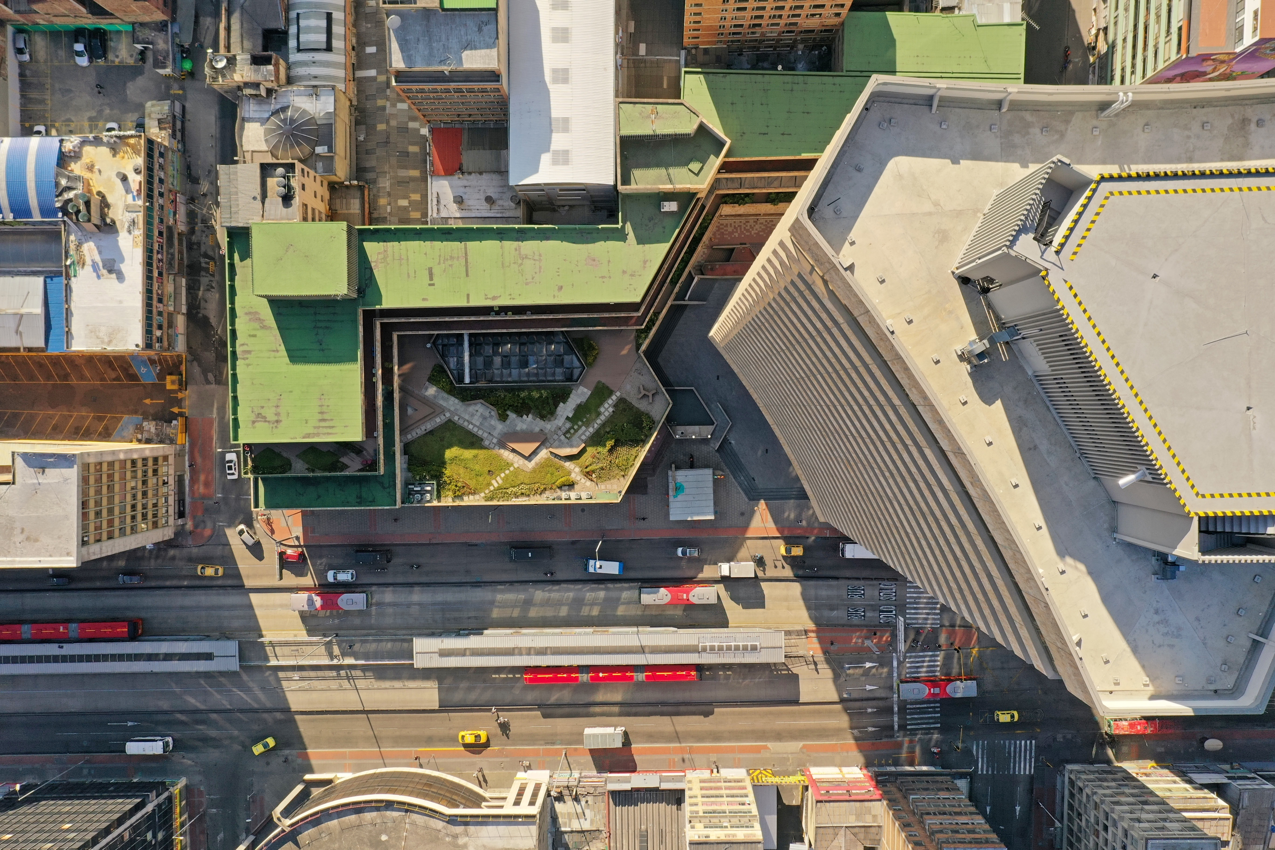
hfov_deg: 65.5
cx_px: 638
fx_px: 992
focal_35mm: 28
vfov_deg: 46.4
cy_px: 425
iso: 100
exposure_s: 1/200
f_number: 5
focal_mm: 10.26
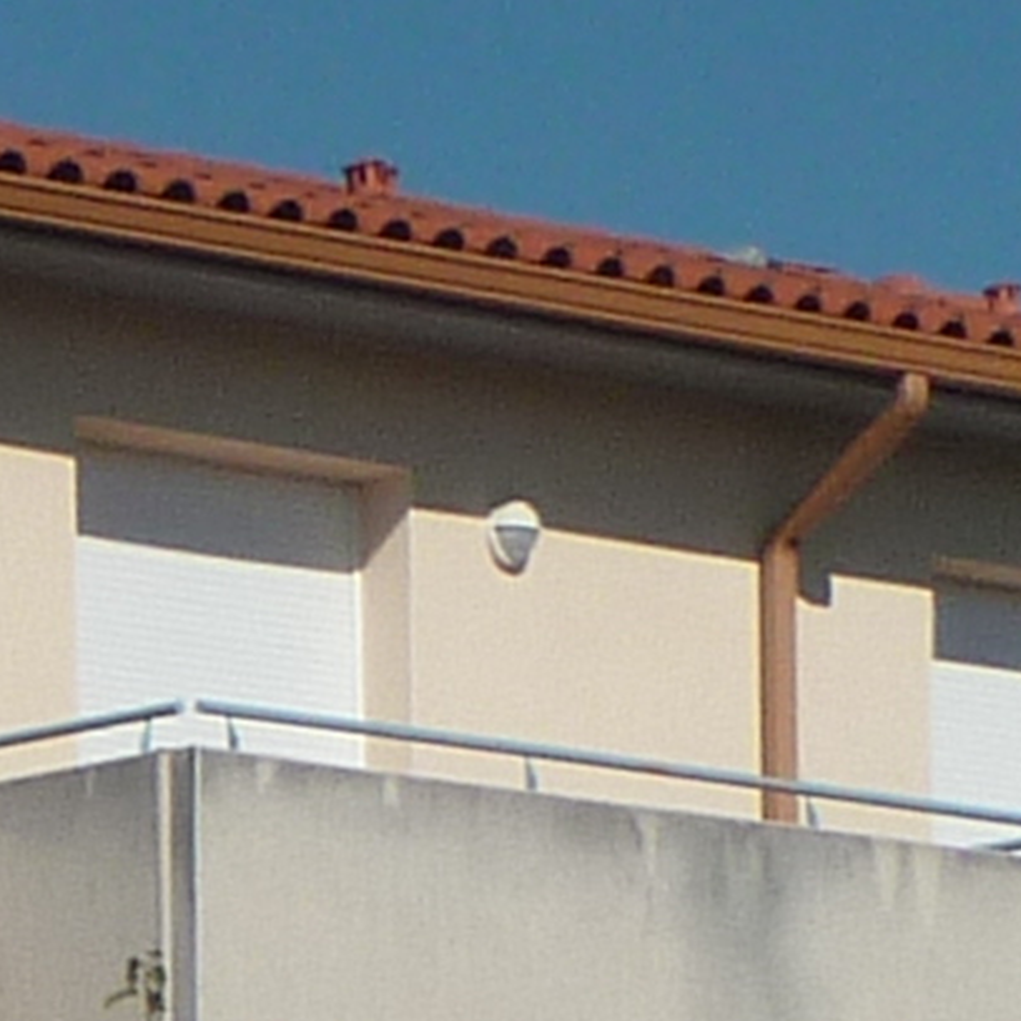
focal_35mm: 263
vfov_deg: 6.3
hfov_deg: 6.3
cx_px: -1473
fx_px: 8776
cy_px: 2494
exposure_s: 1/250
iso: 80
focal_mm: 5
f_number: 10
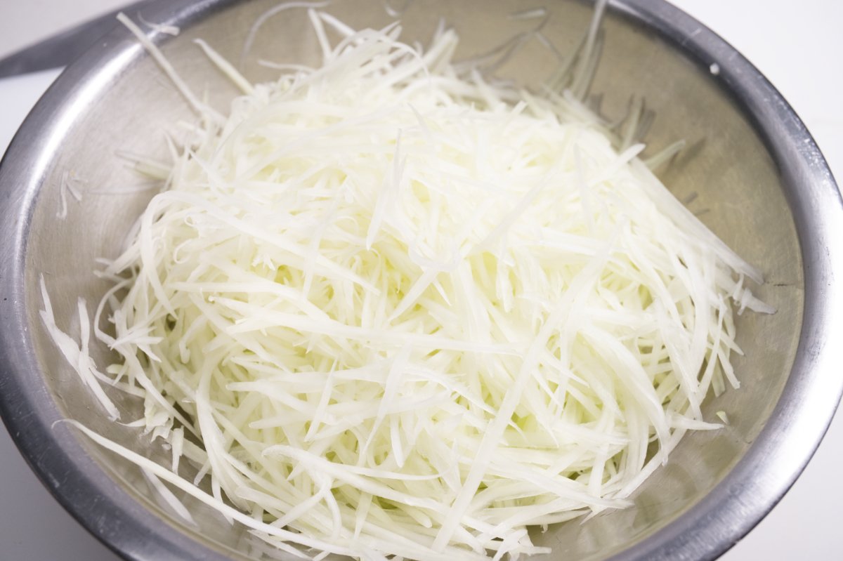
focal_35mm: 44
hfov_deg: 44.5
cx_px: 422
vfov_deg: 30.5
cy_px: 280
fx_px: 1030
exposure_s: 1/1000
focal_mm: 44
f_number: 8
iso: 1000
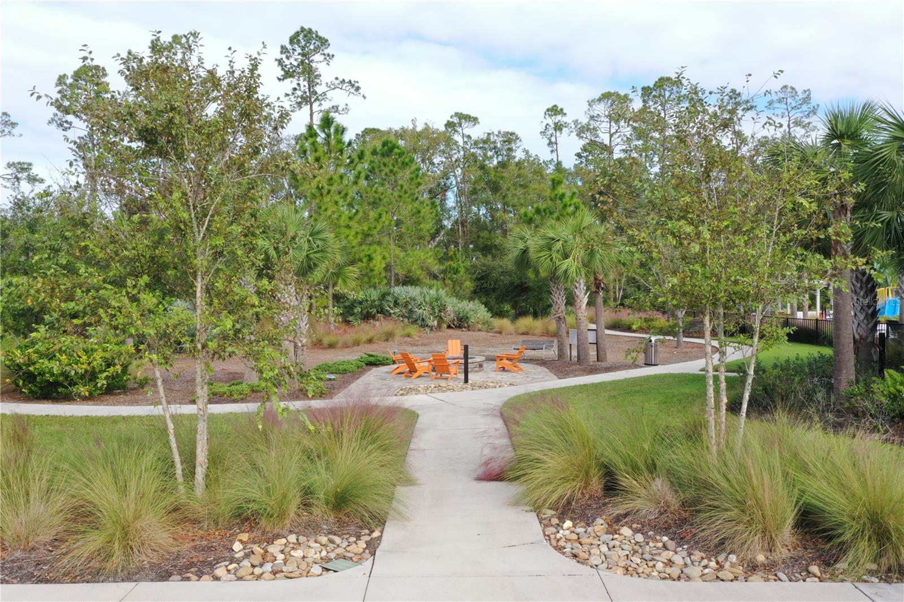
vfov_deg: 46.4
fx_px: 703
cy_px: 301
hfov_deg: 65.5
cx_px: 452
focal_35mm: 28
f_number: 8
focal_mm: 10.26
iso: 100
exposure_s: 1/100
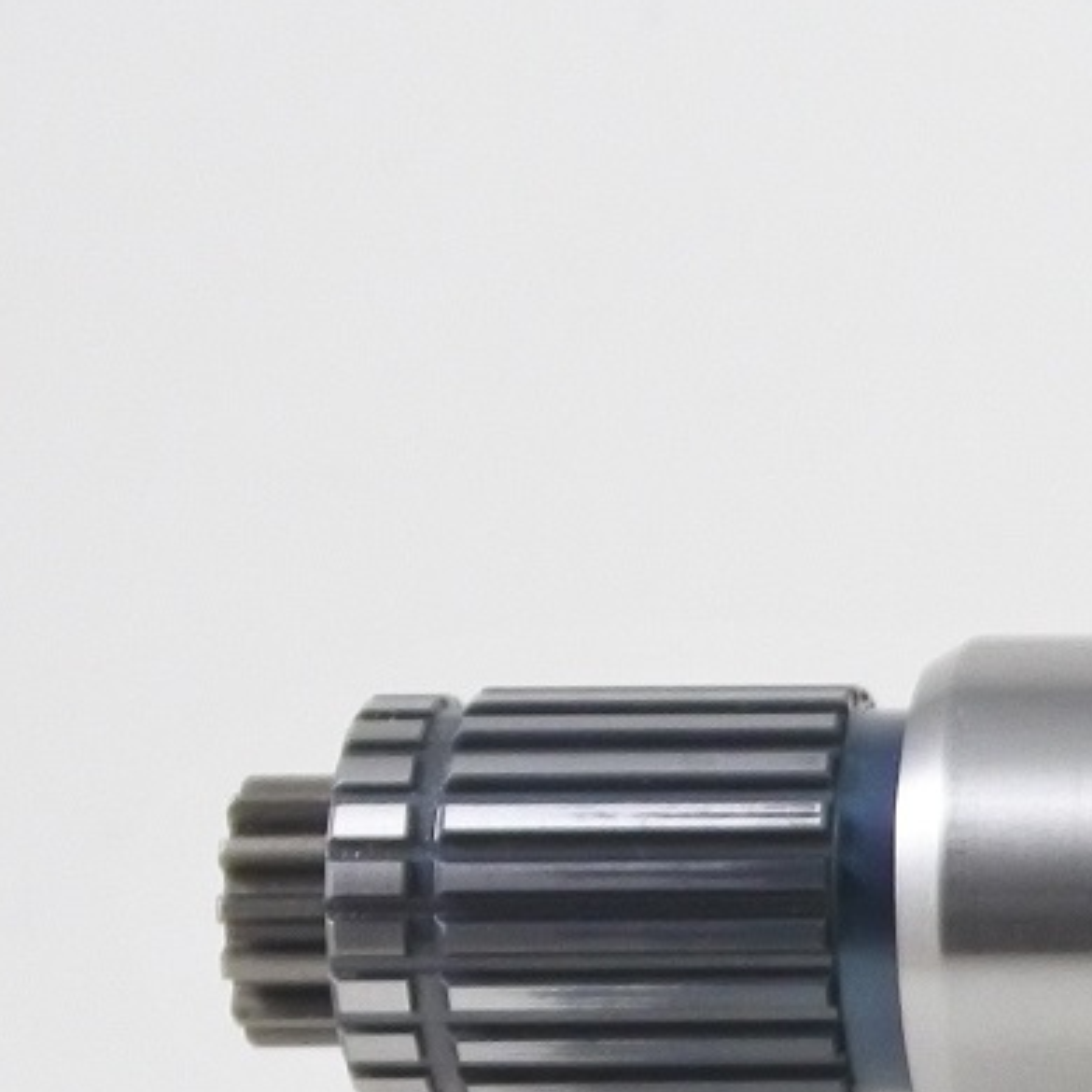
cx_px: 1999
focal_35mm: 194
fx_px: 6924
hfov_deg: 8.6
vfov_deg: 9.0
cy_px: 1023
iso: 640
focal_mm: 15.7
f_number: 4.2
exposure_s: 1/125
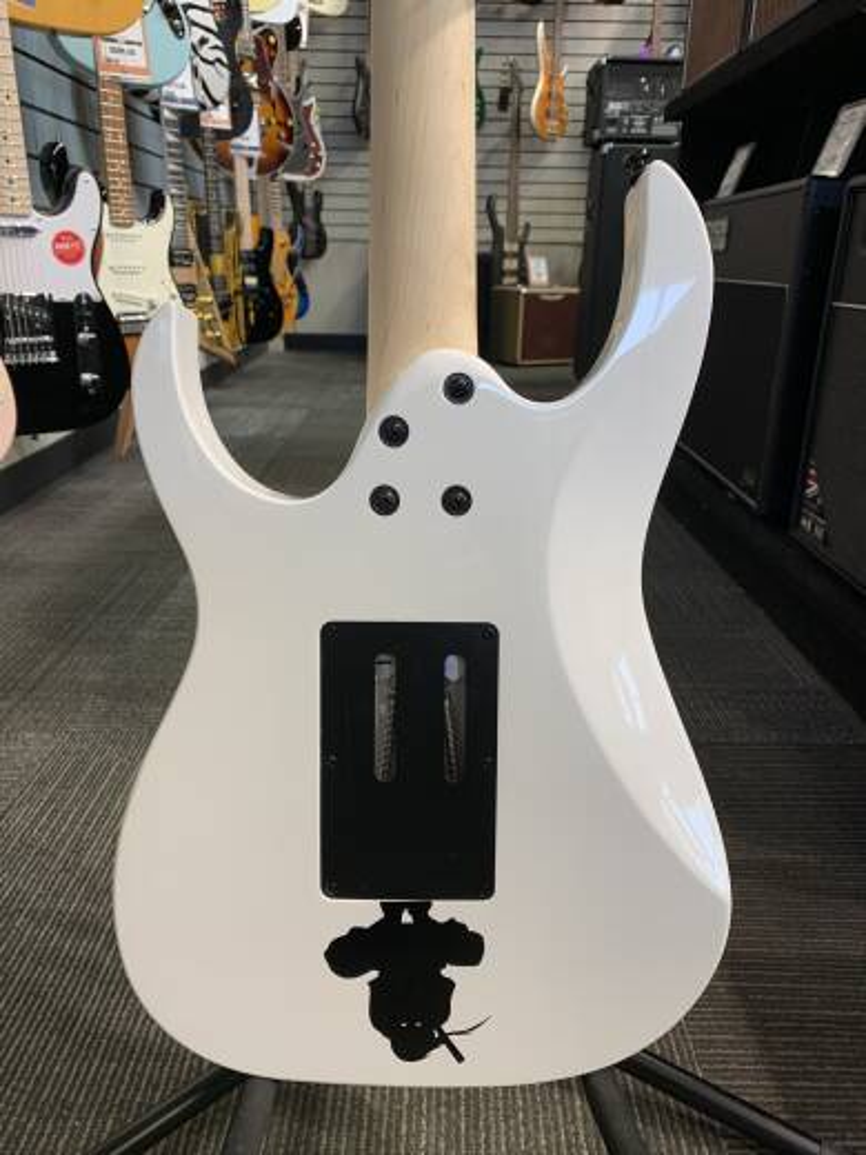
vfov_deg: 67.3
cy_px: 578
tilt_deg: -19.6
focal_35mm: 26
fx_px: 867
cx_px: 433
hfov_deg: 53.1
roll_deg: -0.7
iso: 100
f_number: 1.8
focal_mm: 4.25
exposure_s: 1/60
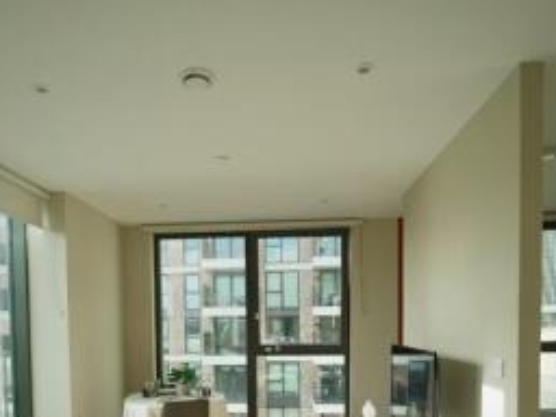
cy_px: 342
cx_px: 254
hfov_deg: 69.3
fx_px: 402
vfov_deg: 51.0
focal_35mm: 25
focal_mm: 14
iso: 200
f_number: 2.8
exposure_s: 1/640
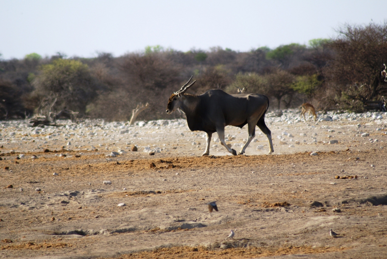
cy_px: 130
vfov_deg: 3.1
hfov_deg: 4.6
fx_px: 4845
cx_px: 194
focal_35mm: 450
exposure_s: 1/500
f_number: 5.6
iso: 160
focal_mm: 300
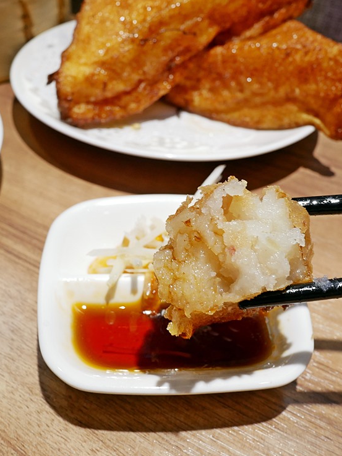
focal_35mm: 38
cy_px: 228
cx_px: 148
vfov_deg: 49.0
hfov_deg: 37.7
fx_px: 500
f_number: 6.3
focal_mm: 14
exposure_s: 1/60
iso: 400
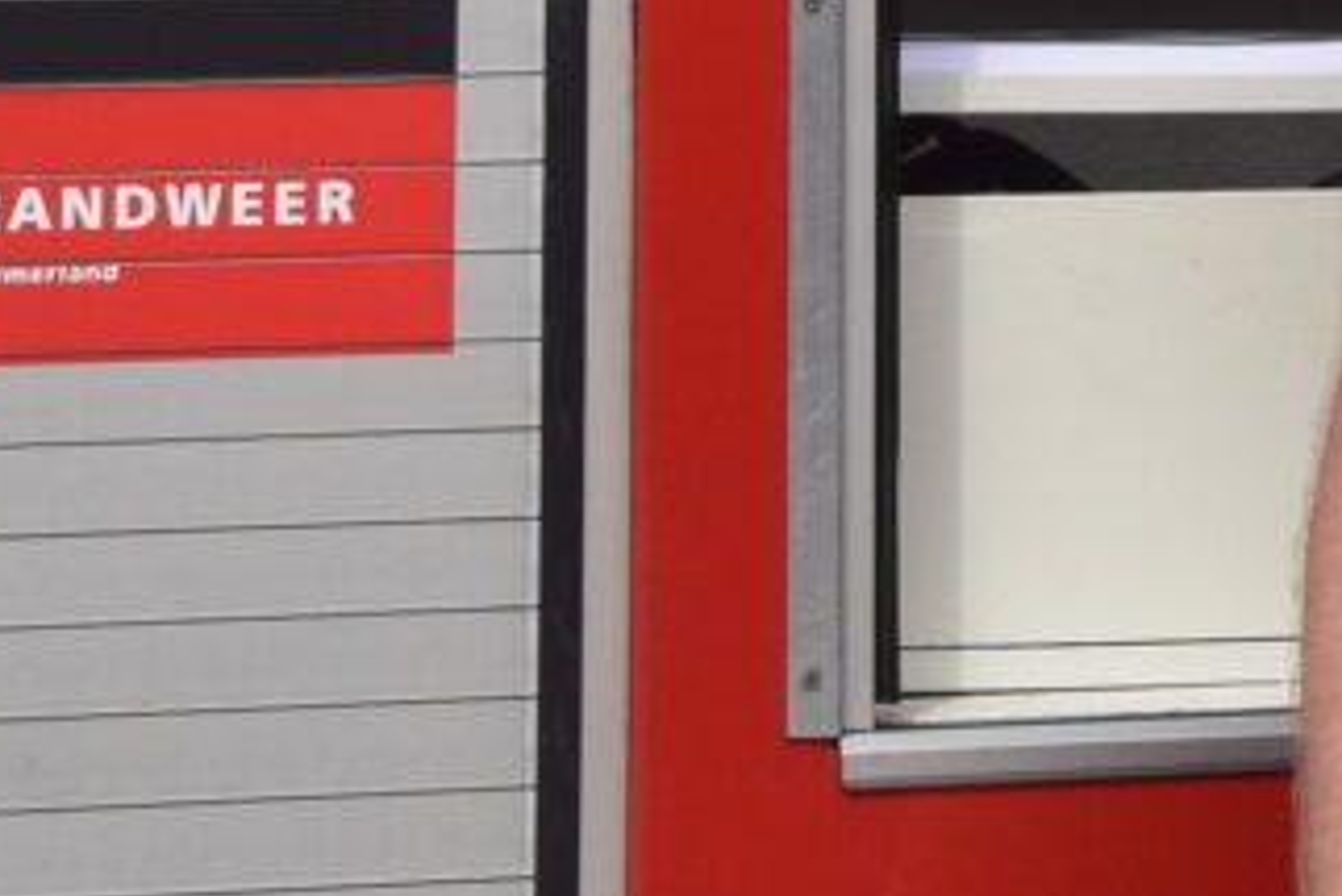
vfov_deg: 3.7
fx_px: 13500
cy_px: -1598
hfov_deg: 5.6
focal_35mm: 362
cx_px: 2476
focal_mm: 38
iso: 400
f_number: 11
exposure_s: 1/500
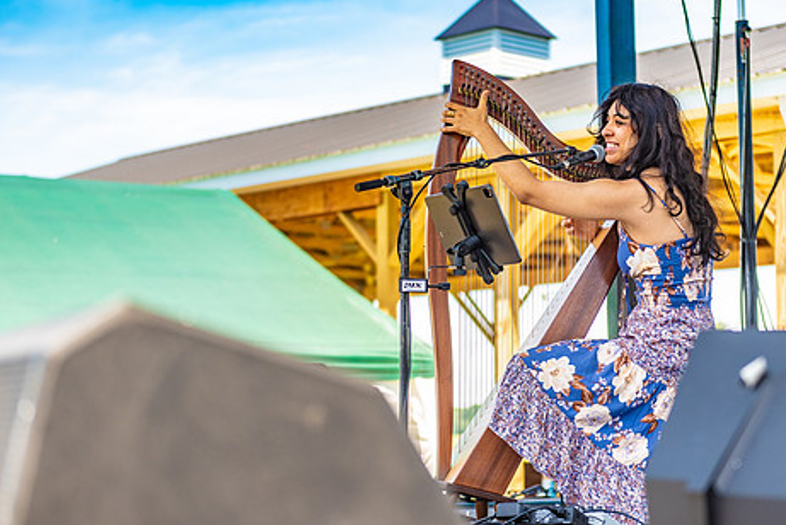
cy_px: 255
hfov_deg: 23.1
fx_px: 1922
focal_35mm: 88
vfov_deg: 15.6
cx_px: 452
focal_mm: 70
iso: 125
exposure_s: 1/500
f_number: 2.8
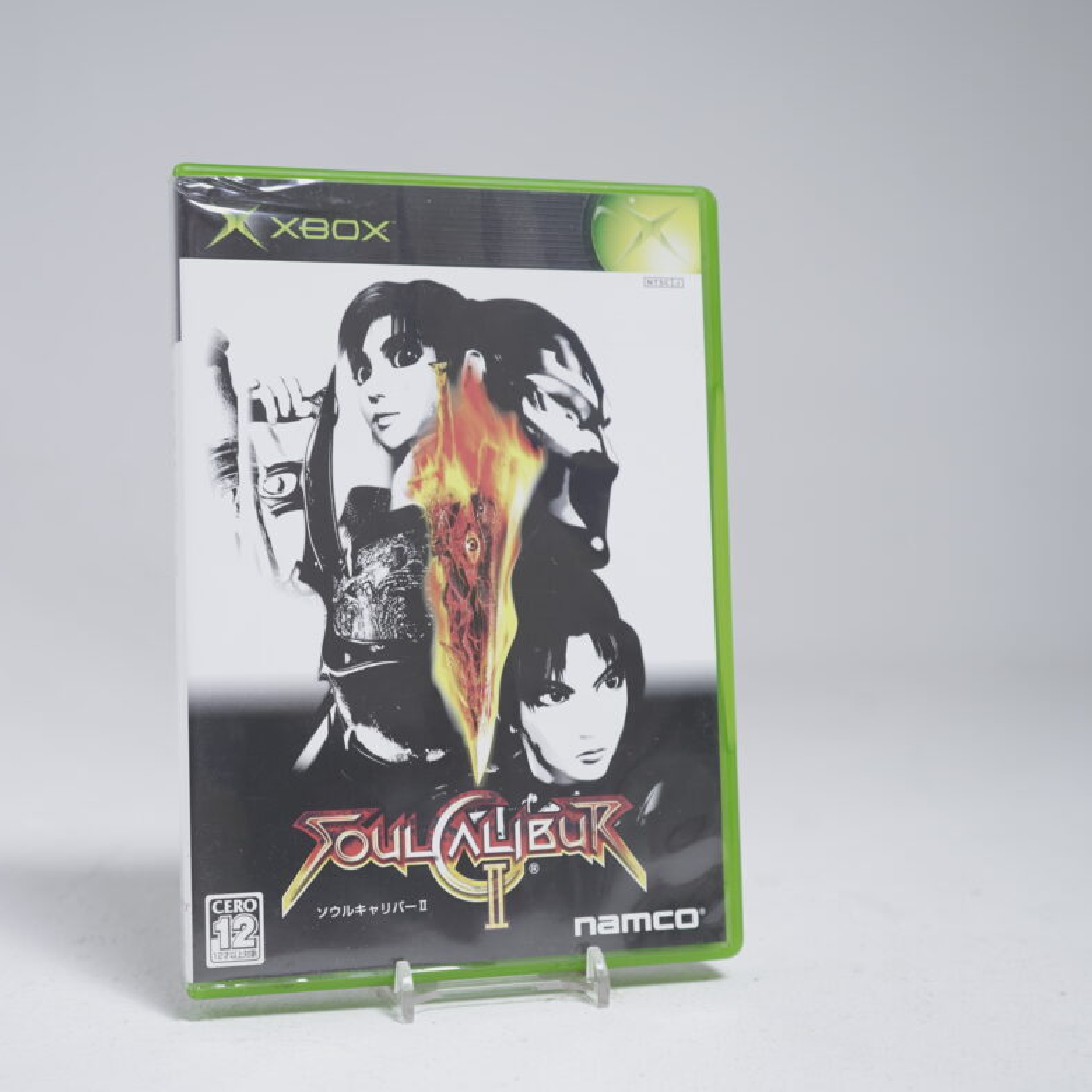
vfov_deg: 36.1
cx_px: 446
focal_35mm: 47
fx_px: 1677
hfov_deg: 36.0
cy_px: 544
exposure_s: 1/5
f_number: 5
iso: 100
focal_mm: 36
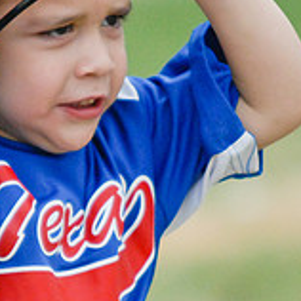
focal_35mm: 728
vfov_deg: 2.4
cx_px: 45
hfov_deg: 2.4
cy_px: 185
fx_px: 7162
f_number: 2.8
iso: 1000
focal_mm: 200
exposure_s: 1/2000
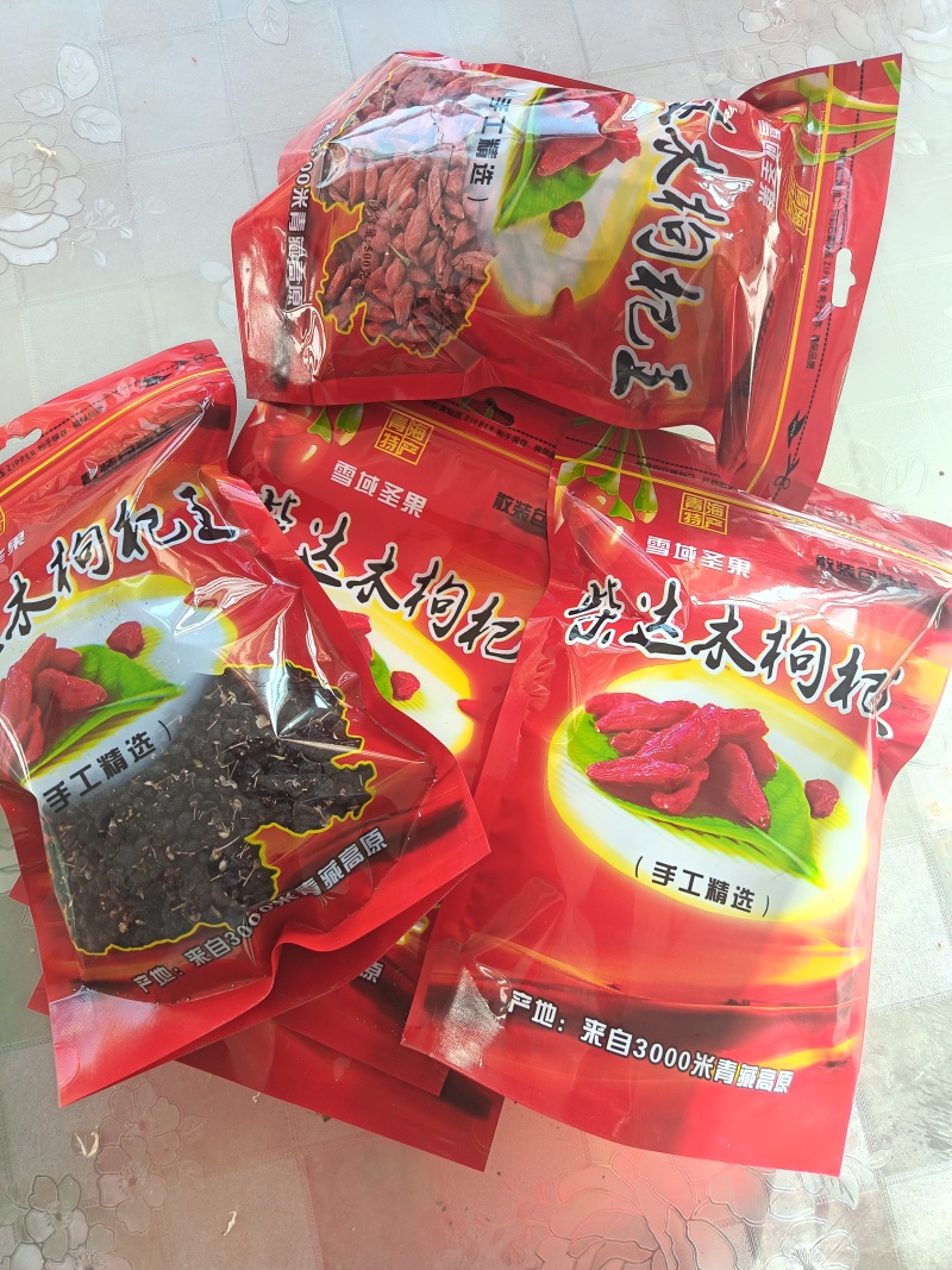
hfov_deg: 56.8
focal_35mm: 24
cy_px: 635
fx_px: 880
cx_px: 476
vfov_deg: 71.6
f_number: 1.75
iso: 373
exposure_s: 1/100
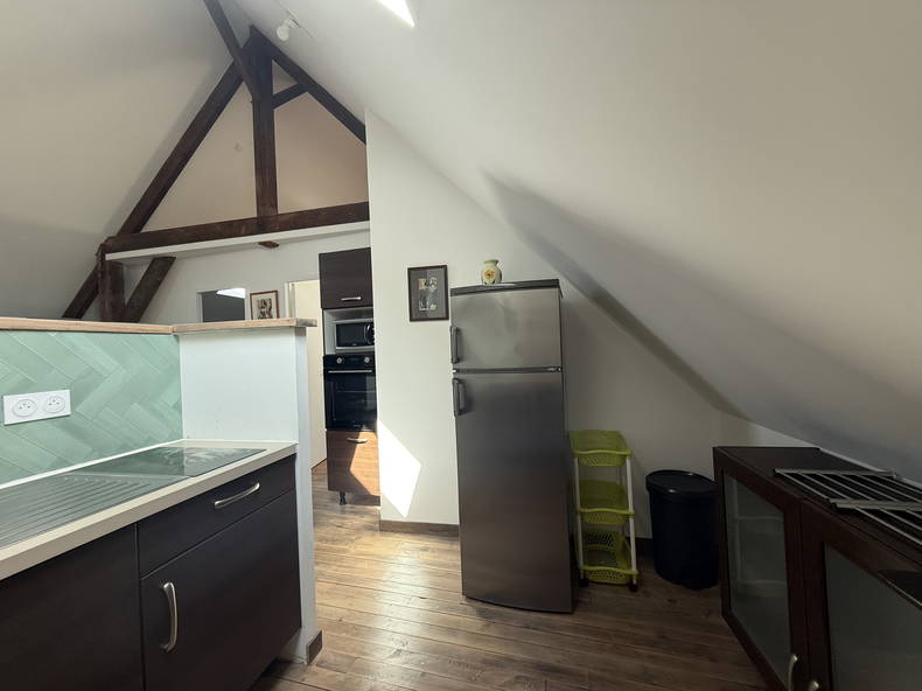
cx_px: 461
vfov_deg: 85.6
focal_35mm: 14
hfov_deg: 102.1
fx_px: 373
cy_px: 346
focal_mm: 2.22
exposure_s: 1/99
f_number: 2.2
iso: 125
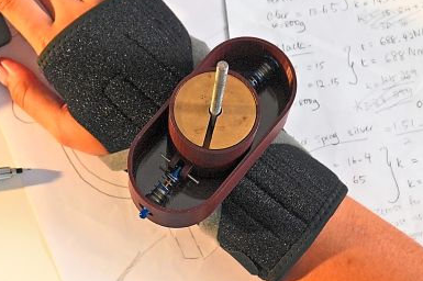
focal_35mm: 87
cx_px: 175
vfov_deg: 15.7
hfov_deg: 23.4
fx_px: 1021
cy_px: 113
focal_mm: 18
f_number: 4
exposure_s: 1/100
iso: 500
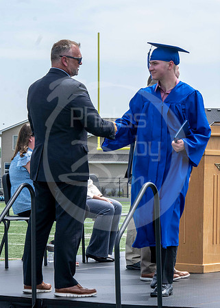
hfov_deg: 8.9
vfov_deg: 12.5
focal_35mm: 161
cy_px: 87
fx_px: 1407
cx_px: 58
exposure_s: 1/250
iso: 200
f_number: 13
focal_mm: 70
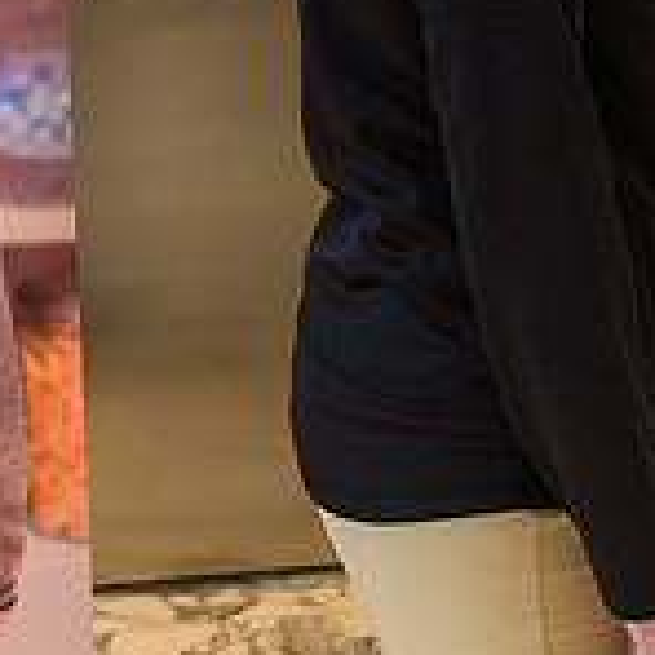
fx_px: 2719
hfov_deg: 13.4
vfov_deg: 13.4
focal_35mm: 127
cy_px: -95
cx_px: 744
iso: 1250
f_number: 3.2
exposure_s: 1/125
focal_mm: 38
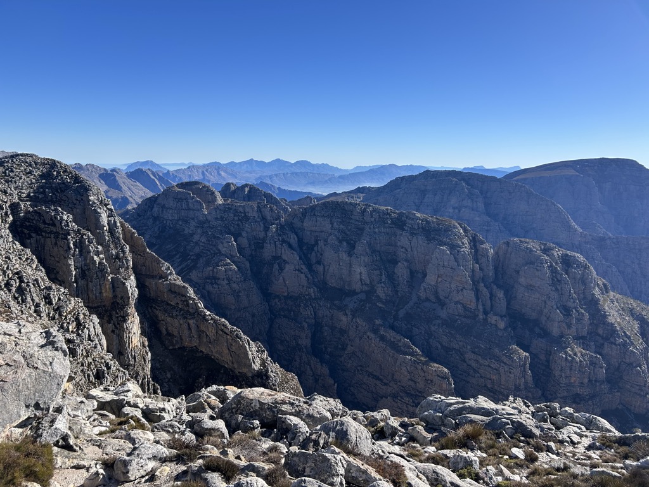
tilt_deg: -10.8
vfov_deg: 53.1
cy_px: 244
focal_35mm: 26
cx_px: 324
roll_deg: -1.5
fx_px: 487
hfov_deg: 67.3
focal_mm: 5.7
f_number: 1.5
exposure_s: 1/3356
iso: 50
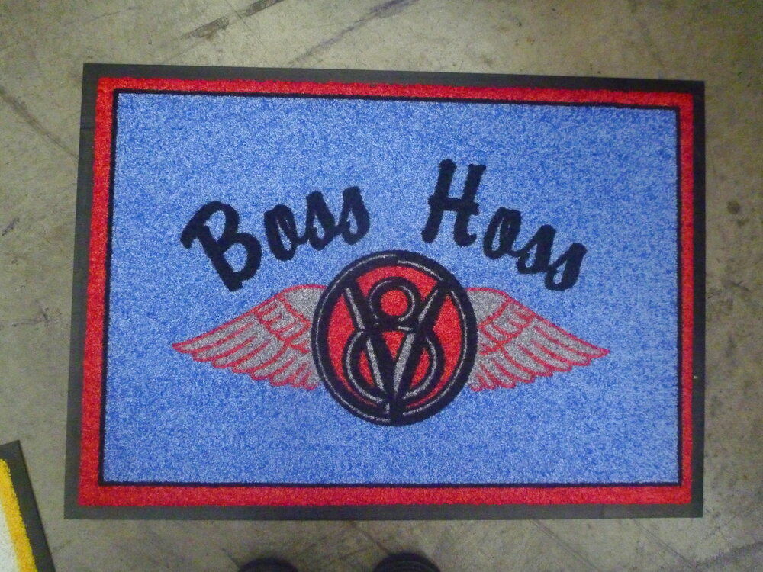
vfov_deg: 49.7
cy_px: 286
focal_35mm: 28
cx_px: 382
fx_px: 617
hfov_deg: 63.4
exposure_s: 1/100
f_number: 3.3
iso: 800
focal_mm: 4.9
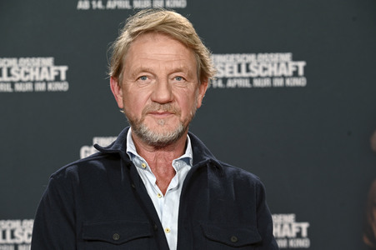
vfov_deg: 12.2
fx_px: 1169
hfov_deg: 18.3
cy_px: 125
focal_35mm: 112
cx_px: 188
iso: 2200
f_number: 4.8
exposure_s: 1/350
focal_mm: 112
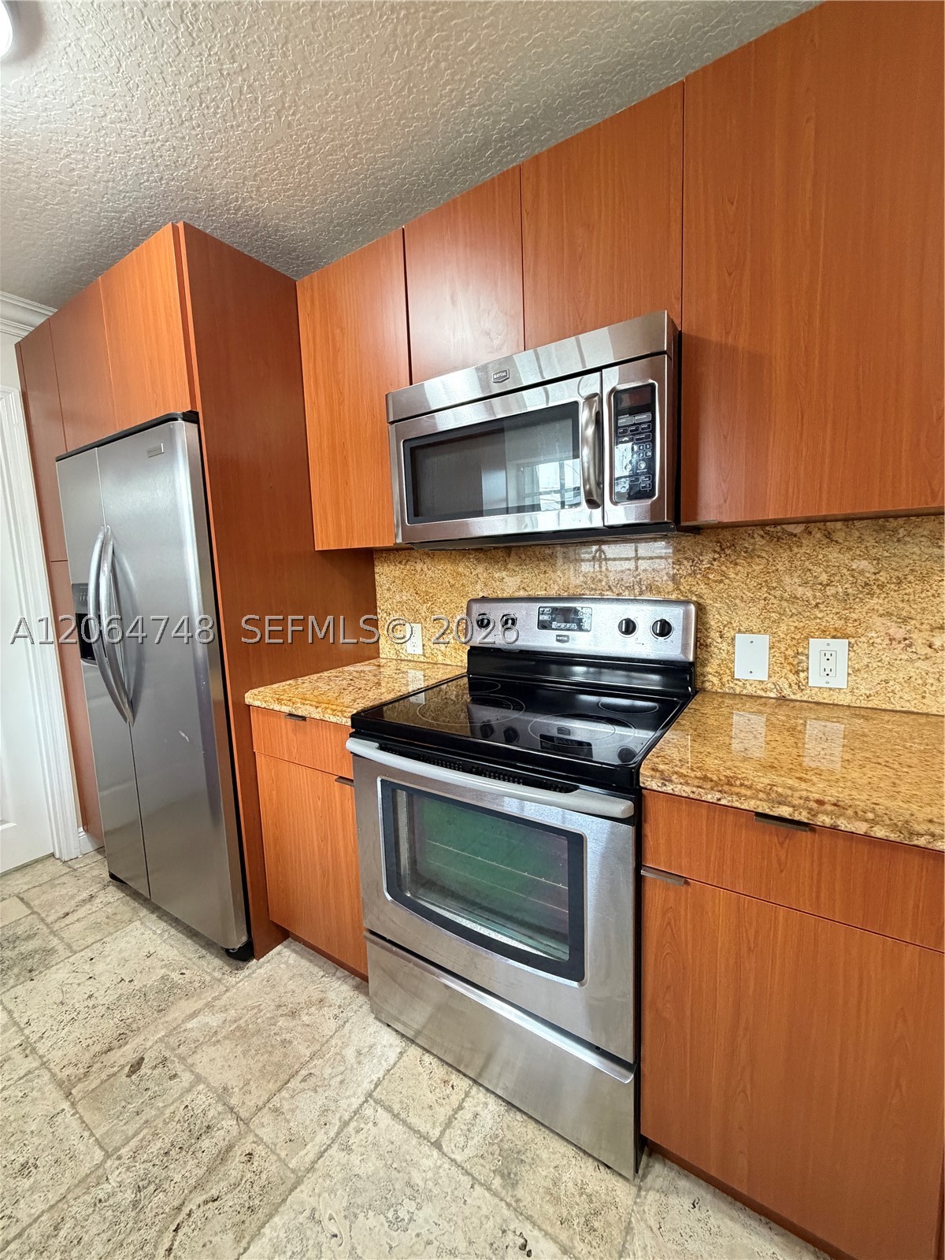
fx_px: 510
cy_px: 630
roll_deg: +2.0
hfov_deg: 85.7
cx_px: 472
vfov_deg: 102.1
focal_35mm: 14
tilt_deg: -6.7
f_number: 2.2
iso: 500
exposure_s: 1/60
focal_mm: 2.22
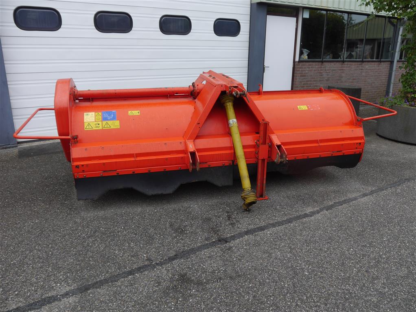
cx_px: 208
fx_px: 337
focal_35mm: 28
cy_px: 156
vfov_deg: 49.8
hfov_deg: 63.4
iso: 160
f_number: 5
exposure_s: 1/250
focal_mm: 14
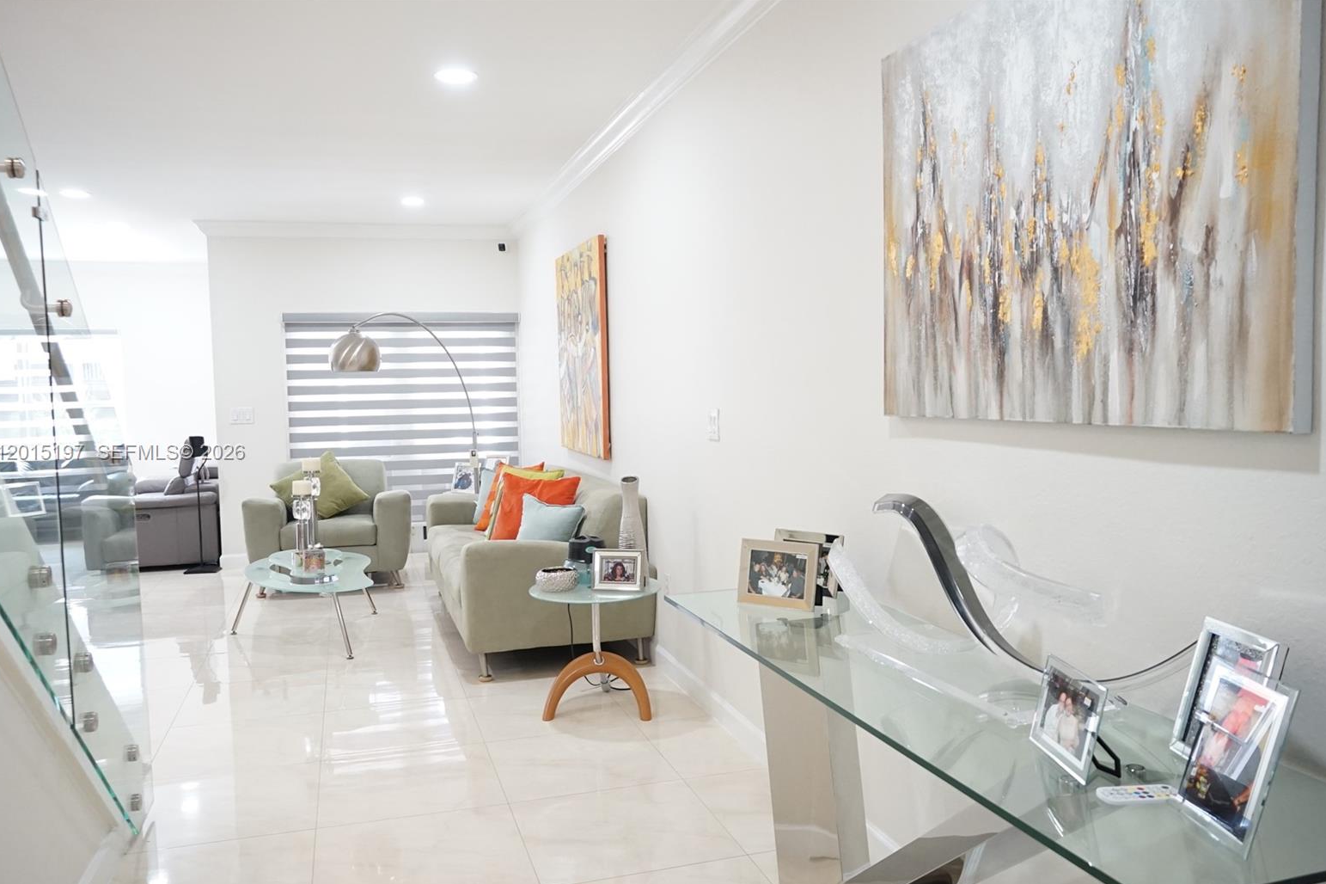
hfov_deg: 65.5
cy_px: 453
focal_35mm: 28
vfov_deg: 46.4
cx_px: 664
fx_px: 1031
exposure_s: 1/60
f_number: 3.5
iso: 1250
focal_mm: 18
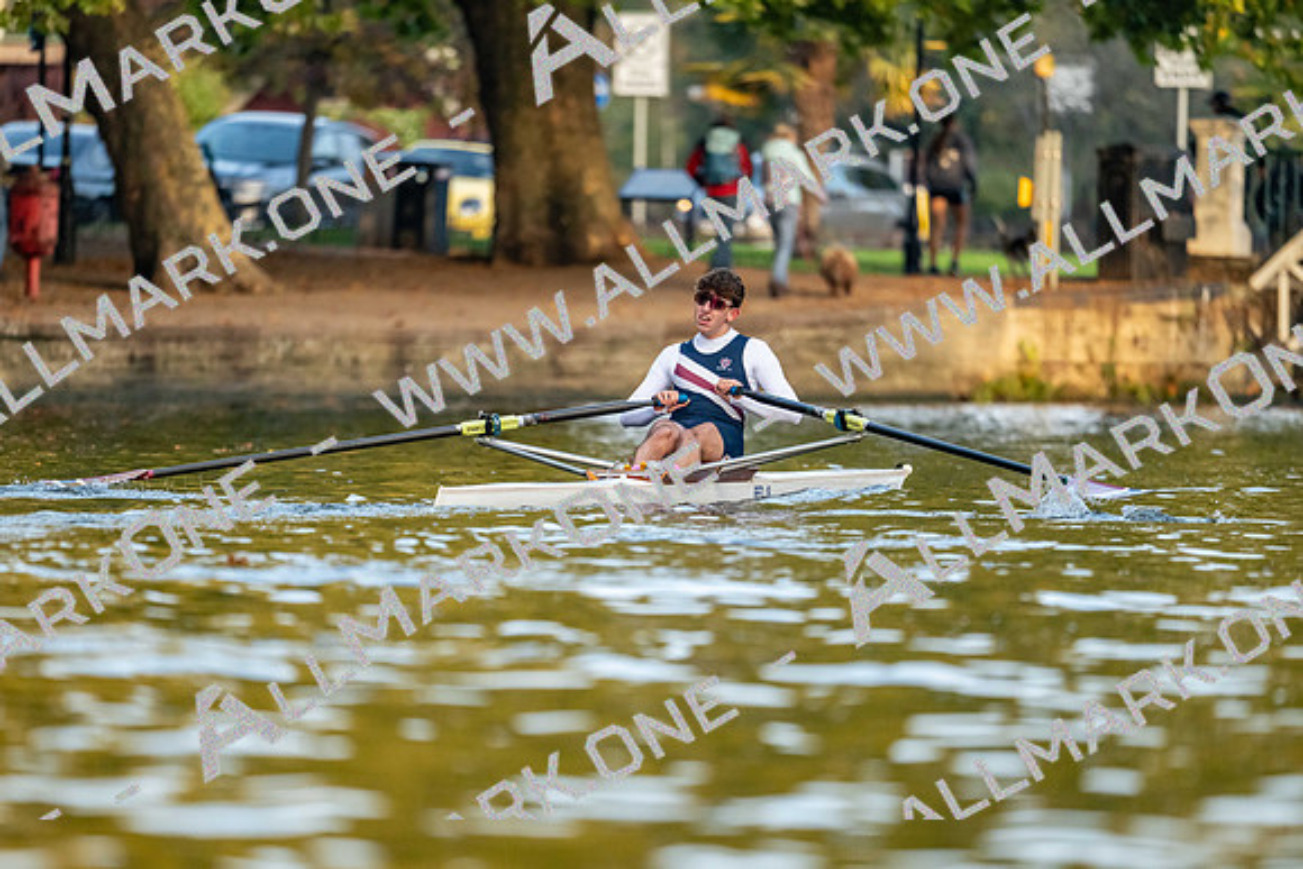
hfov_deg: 5.2
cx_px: 652
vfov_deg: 3.4
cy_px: 434
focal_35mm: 400
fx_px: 14480
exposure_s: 1/2500
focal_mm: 400
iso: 3200
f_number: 4.5
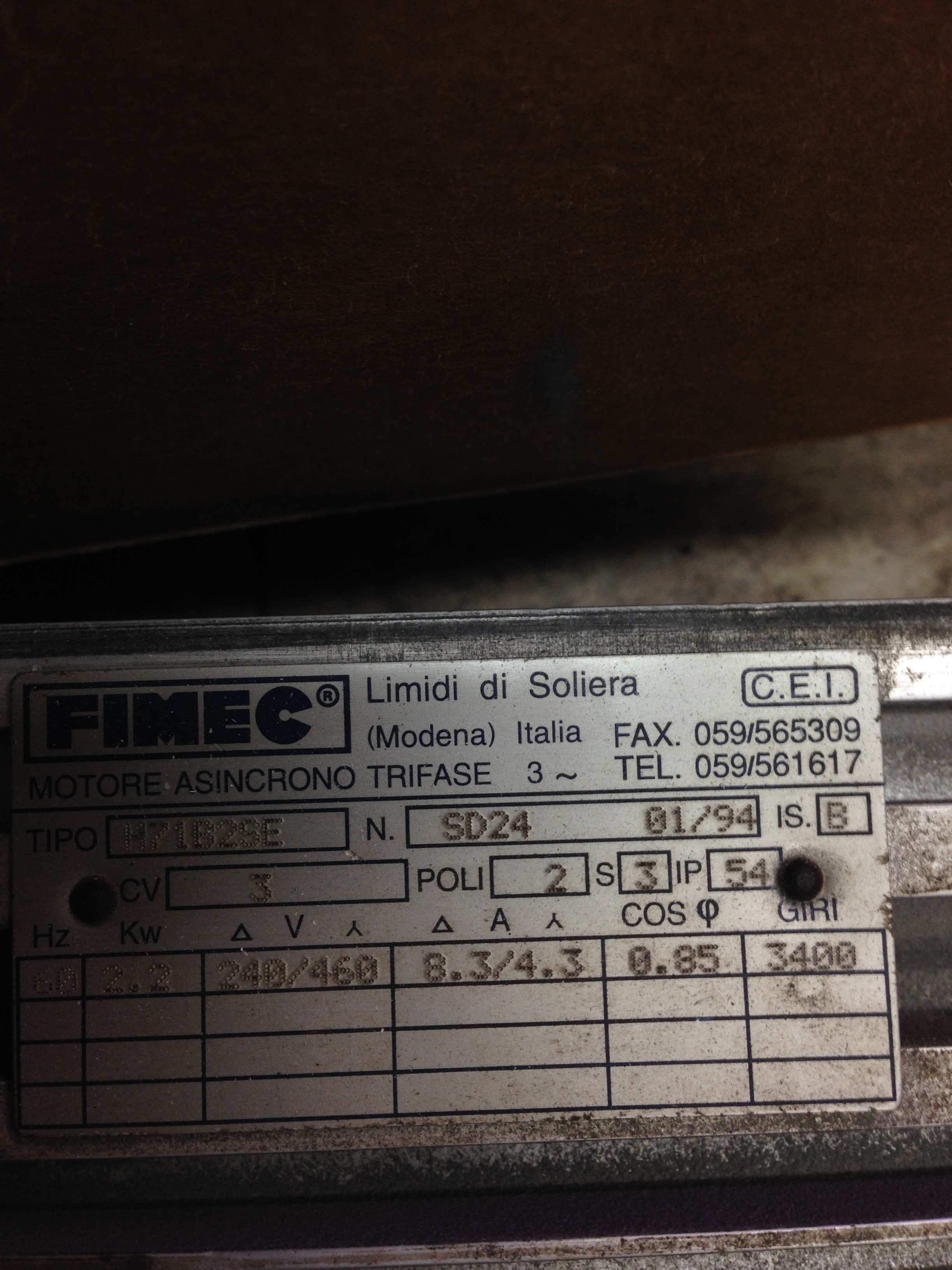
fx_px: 1210
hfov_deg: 42.9
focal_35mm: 33
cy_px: 635
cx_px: 476
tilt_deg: -82.3
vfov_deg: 55.4
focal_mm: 4.12
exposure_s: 1/20
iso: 64
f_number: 2.4
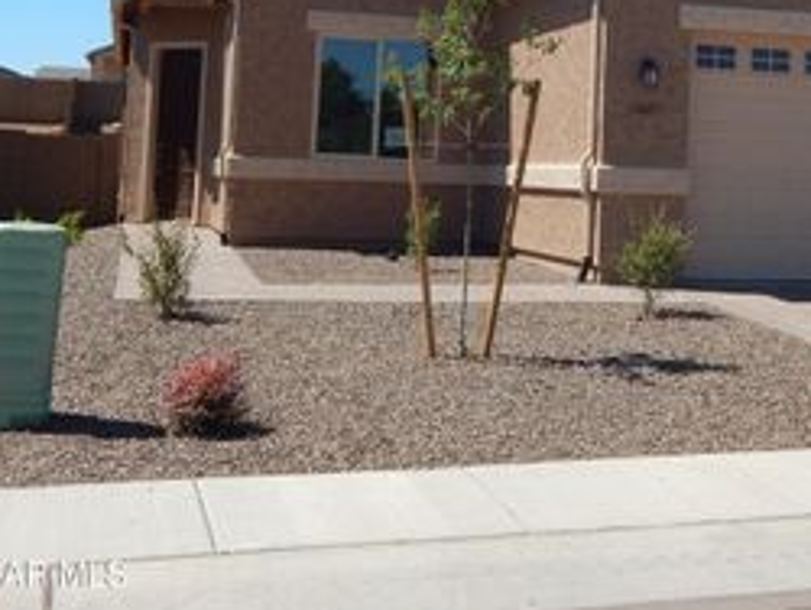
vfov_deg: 22.9
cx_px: 655
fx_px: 1454
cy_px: 21
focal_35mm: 62
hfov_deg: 30.4
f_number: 6.5
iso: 125
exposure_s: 1/500
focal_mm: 5.6
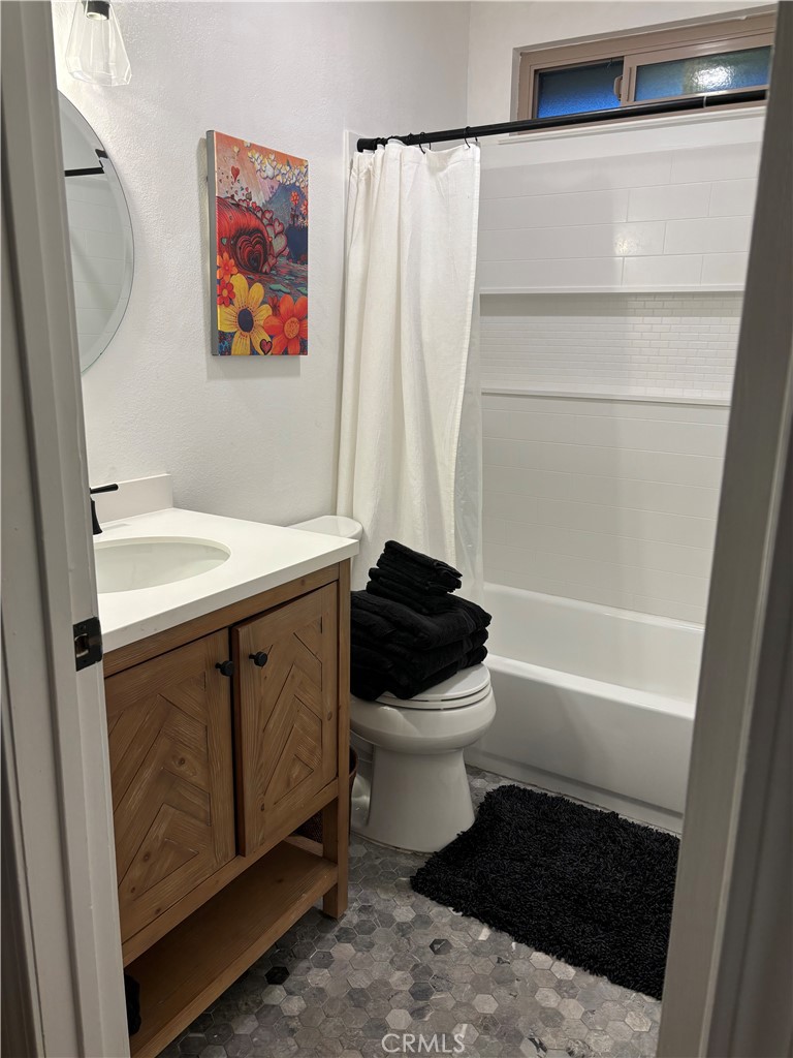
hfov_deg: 53.1
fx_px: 794
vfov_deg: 67.3
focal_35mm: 26
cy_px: 529
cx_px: 396
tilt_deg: -13.5
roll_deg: -1.9
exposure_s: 1/120
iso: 100
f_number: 1.6
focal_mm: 5.96
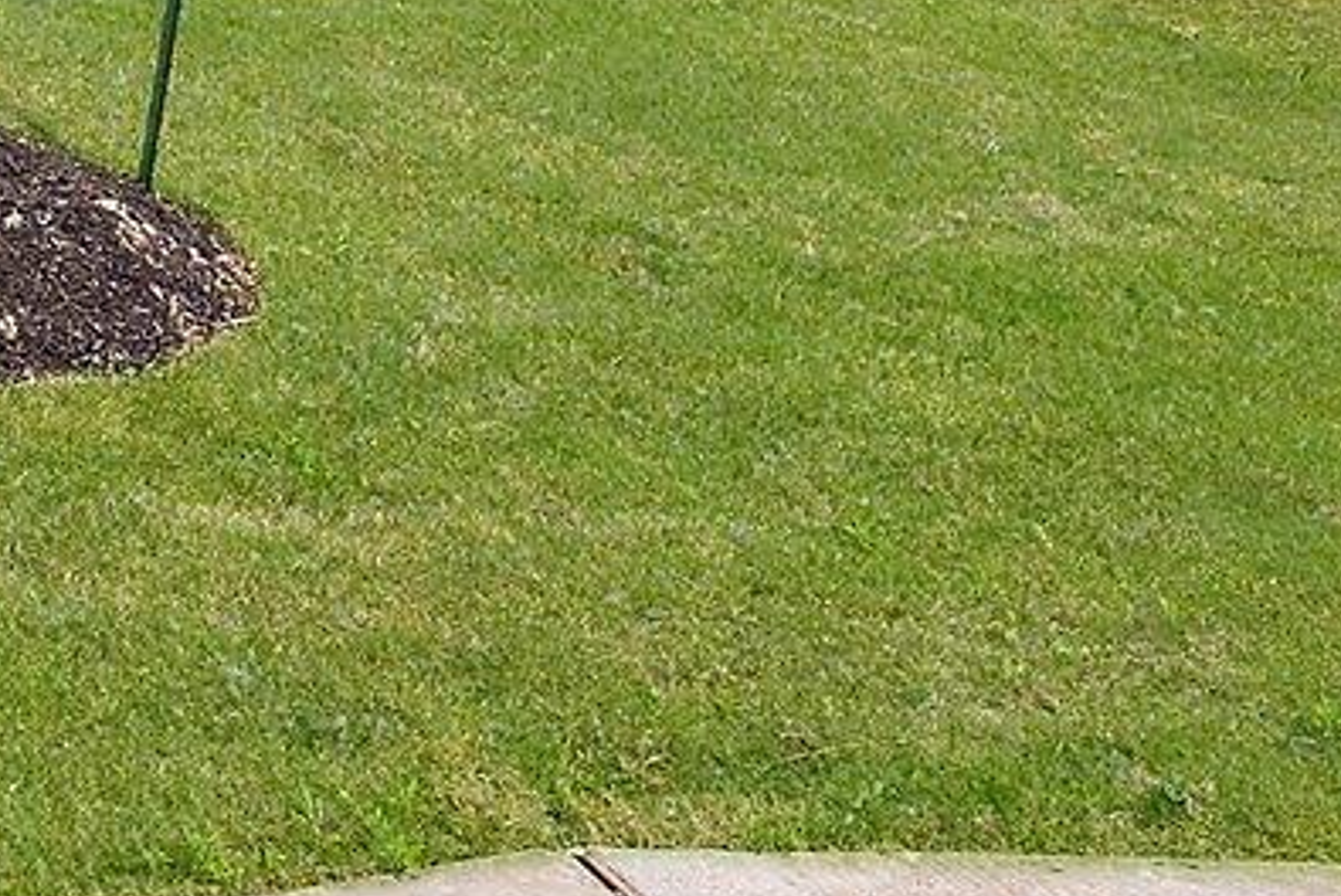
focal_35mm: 83
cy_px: -596
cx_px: -1134
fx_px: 3094
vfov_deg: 14.8
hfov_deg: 18.5
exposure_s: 1/640
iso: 400
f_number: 11
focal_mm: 16
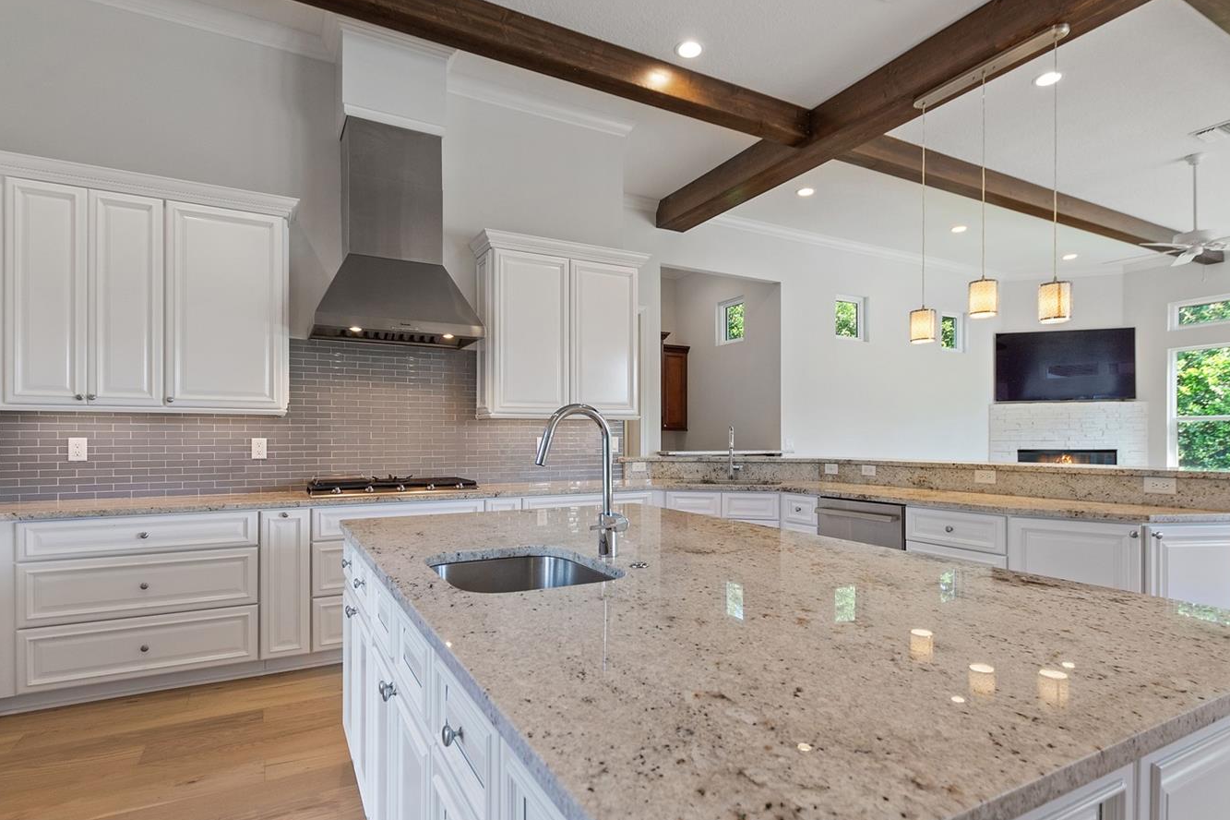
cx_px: 632
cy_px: 440
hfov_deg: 90.0
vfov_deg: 67.3
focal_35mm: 18
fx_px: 615
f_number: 4.5
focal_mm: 10
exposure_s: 1/13
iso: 400
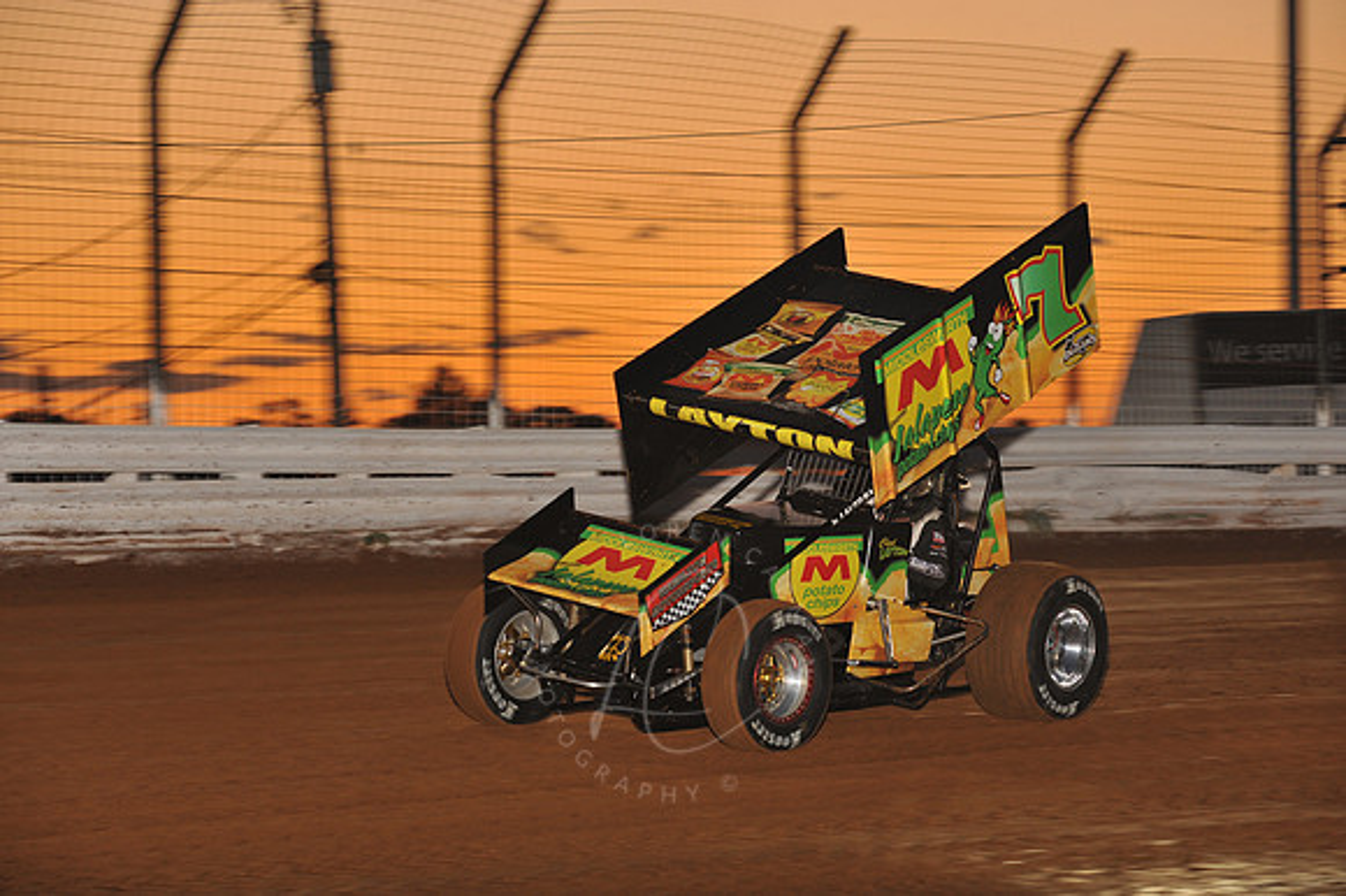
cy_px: 448
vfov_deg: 12.2
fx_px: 4185
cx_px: 673
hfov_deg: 18.3
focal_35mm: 112
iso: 640
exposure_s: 1/320
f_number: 6.3
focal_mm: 112
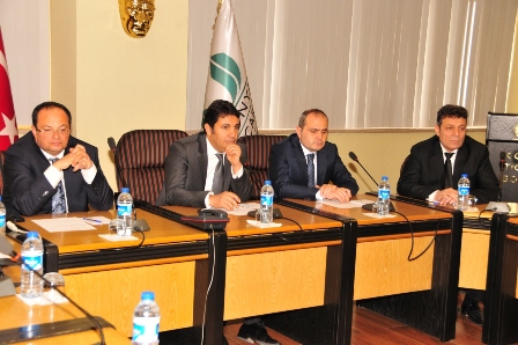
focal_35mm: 54
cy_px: 172
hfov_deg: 36.9
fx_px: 776
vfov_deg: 25.0
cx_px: 259
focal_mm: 36
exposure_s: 1/60
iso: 640
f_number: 6.3
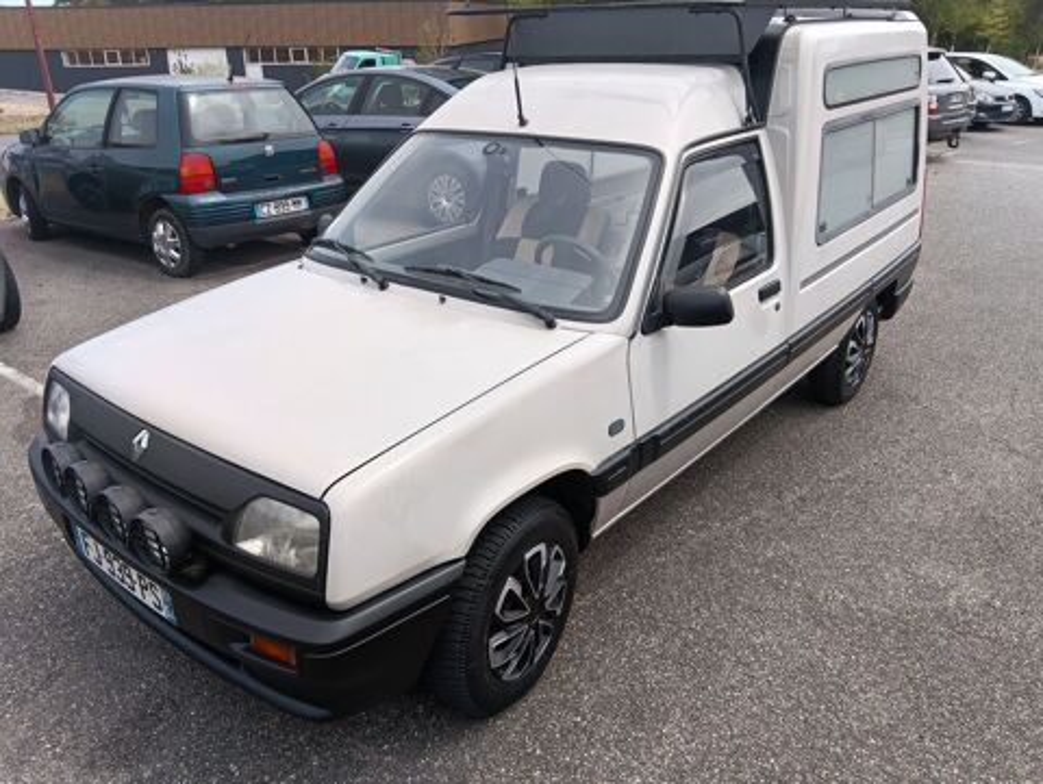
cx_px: 522
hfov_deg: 67.2
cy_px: 392
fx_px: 784
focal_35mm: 26
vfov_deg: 53.1
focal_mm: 3.96
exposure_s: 1/292
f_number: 1.8
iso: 50
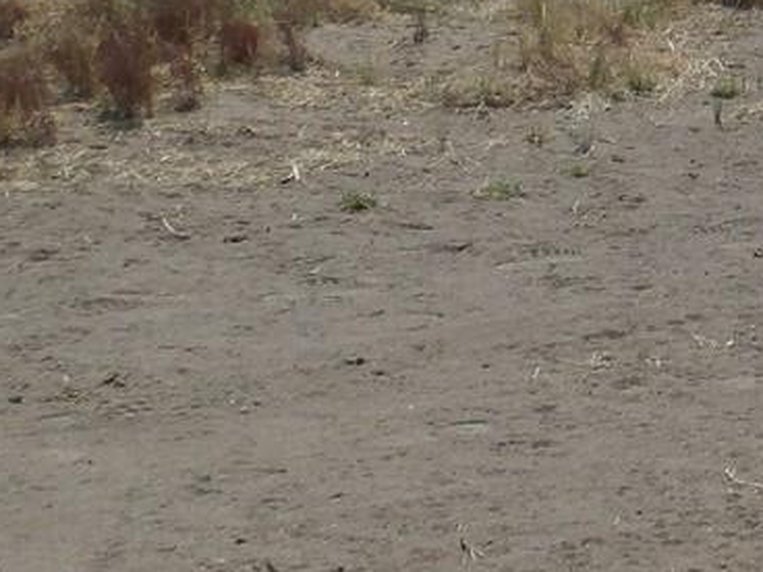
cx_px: 1352
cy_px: -238
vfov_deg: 14.0
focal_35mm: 100
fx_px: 2204
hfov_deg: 16.6
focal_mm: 4.2
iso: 100
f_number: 4.1
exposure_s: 1/918
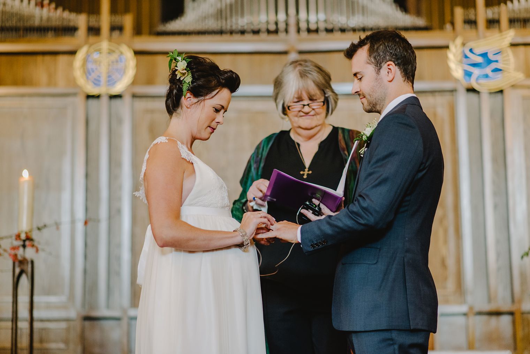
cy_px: 177
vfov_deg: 16.1
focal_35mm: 85
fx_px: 1252
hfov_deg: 23.9
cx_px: 265
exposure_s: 1/125
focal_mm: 85
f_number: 2
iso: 1600
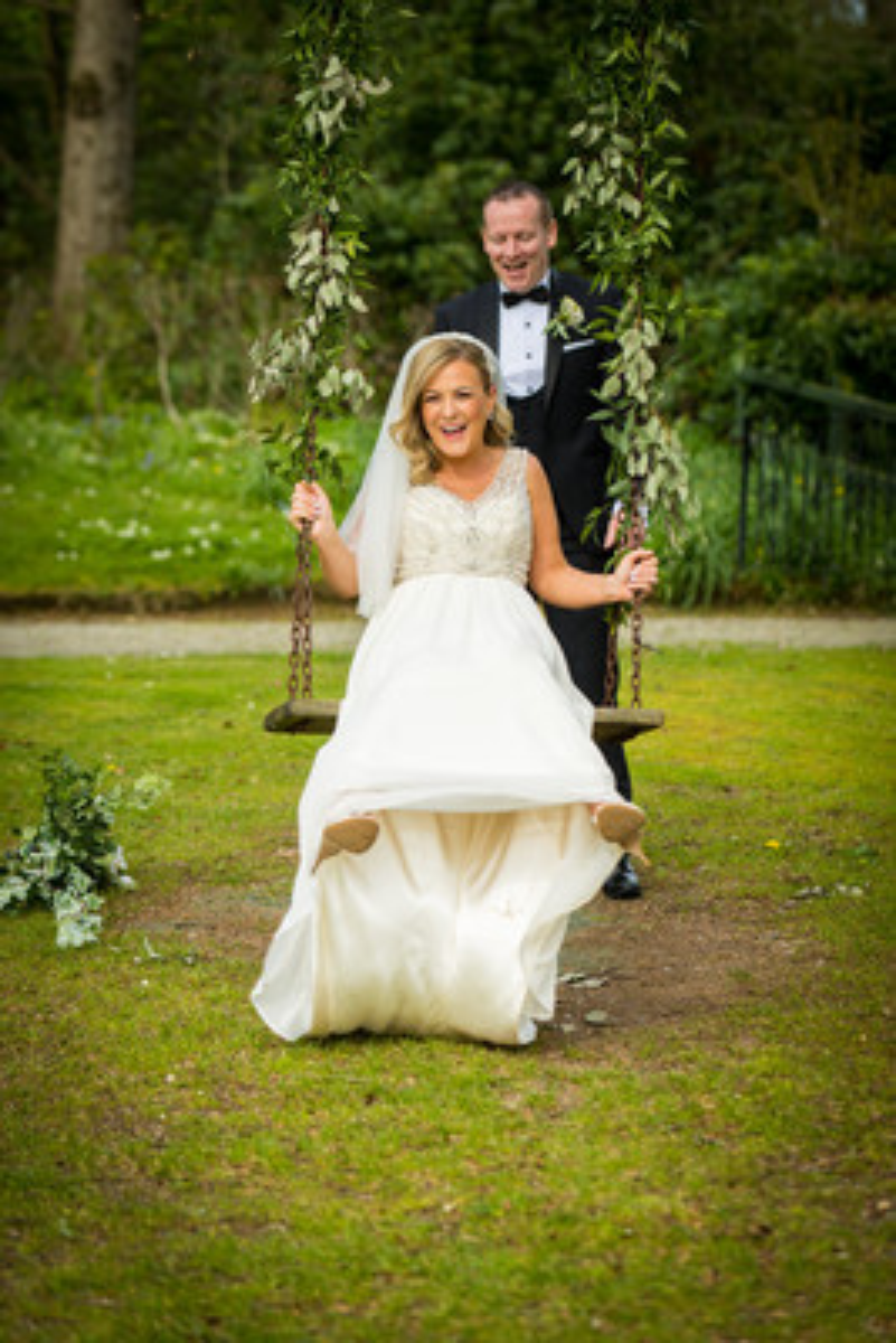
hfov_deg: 14.0
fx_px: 3655
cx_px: 448
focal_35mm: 98
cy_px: 672
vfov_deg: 20.8
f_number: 2.8
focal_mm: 98
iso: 100
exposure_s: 1/500
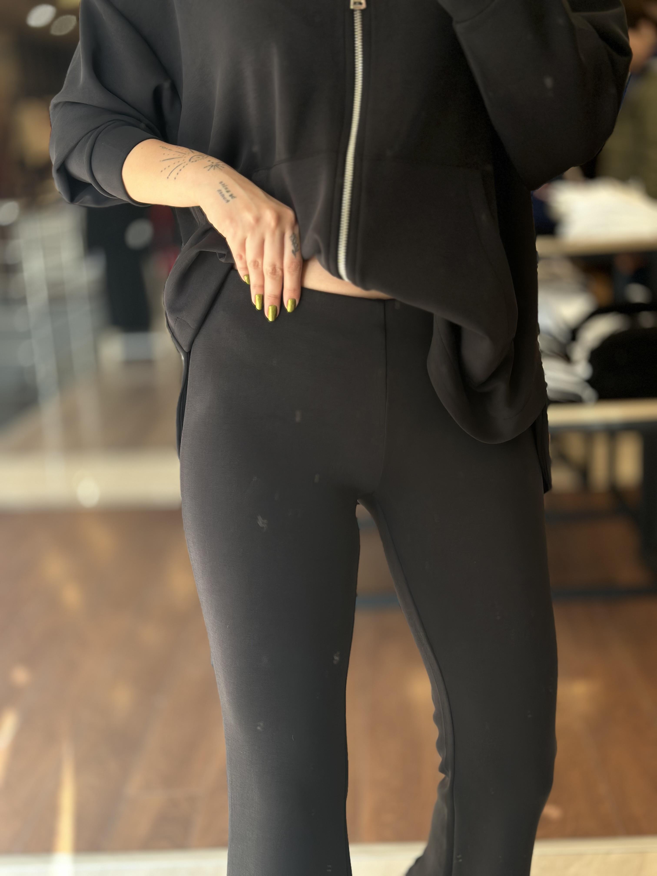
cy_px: 438
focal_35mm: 48
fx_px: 1215
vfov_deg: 39.7
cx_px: 328
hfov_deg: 30.3
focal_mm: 6.86
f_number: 1.78
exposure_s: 1/227
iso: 80
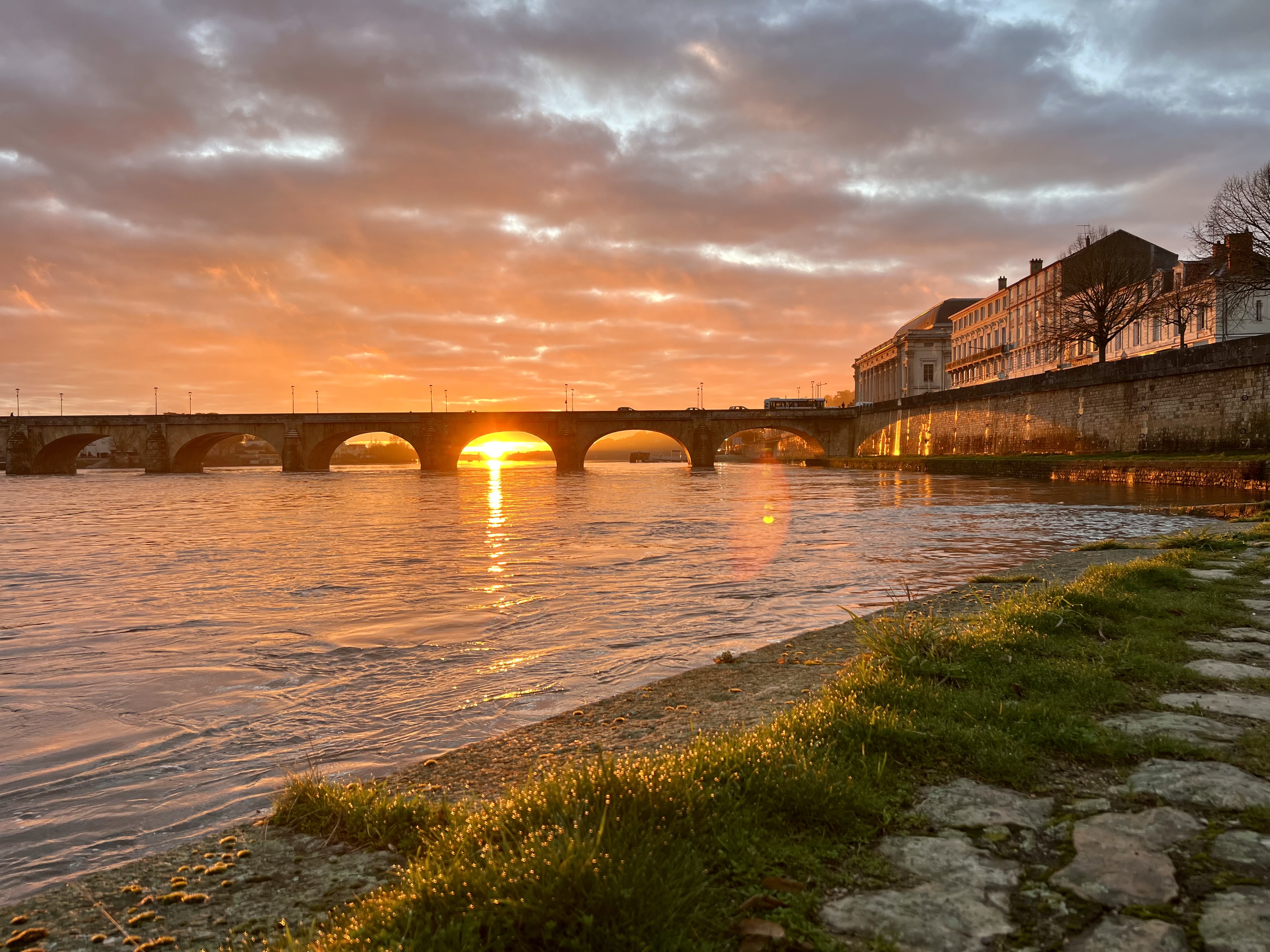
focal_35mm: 26
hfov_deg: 67.3
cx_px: 635
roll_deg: +0.9
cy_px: 476
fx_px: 954
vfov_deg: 53.1
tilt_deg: -1.9
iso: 40
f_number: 1.5
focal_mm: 5.7
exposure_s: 1/204
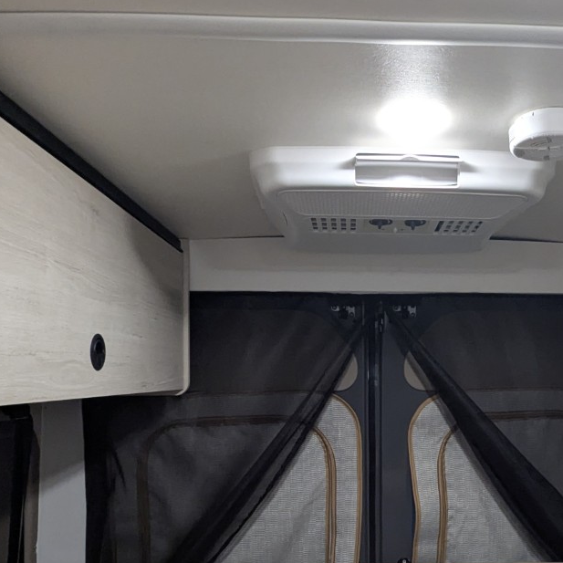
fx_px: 589
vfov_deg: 50.2
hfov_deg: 49.9
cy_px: 374
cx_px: 390
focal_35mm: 32
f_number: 2.2
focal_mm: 2.35
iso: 285
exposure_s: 1/55.6
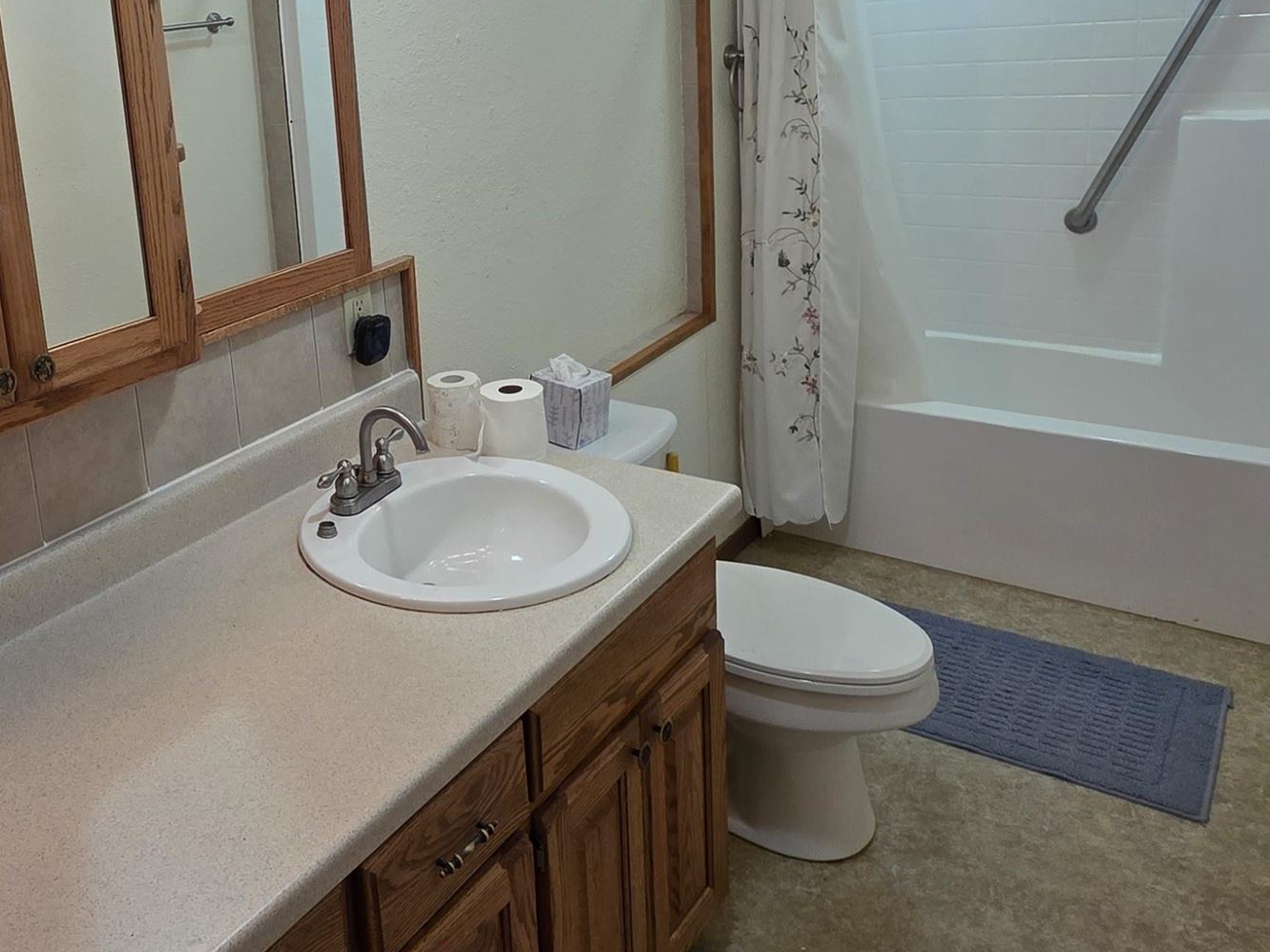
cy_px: 268
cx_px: 259
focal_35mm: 30
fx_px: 1101
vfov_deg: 45.6
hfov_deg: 55.8
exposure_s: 1/120
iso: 125
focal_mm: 2.2
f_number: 1.9
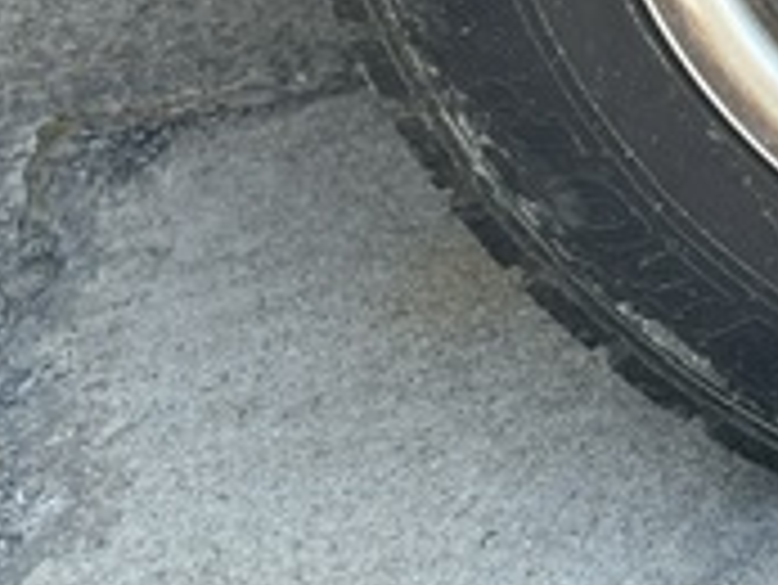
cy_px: -369
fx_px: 2159
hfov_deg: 18.1
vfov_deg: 14.1
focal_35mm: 96
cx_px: 1183
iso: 50
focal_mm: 5.1
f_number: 1.6
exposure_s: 1/430
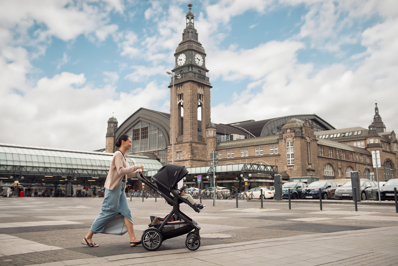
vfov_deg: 41.1
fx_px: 354
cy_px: 133
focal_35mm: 32
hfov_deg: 58.7
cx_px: 199
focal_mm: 32
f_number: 4
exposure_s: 1/320
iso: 200
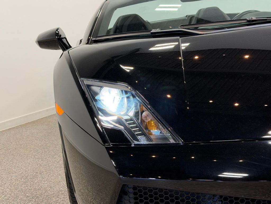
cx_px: 136
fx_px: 376
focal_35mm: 48
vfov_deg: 30.3
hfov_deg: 39.7
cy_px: 102
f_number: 1.78
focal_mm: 6.76
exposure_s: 1/141
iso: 50
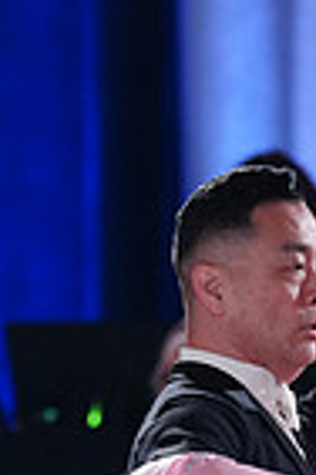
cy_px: 687
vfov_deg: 2.5
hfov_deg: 1.7
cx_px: 264
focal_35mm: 822
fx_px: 10822
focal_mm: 200
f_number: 2.8
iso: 1600
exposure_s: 1/500
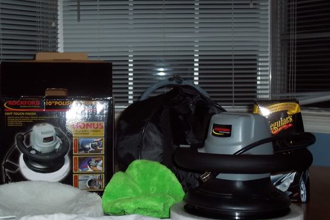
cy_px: 131
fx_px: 614
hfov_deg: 30.0
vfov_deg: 20.3
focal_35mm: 67
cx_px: 150
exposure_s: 1/60
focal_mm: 8.6
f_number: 3.4
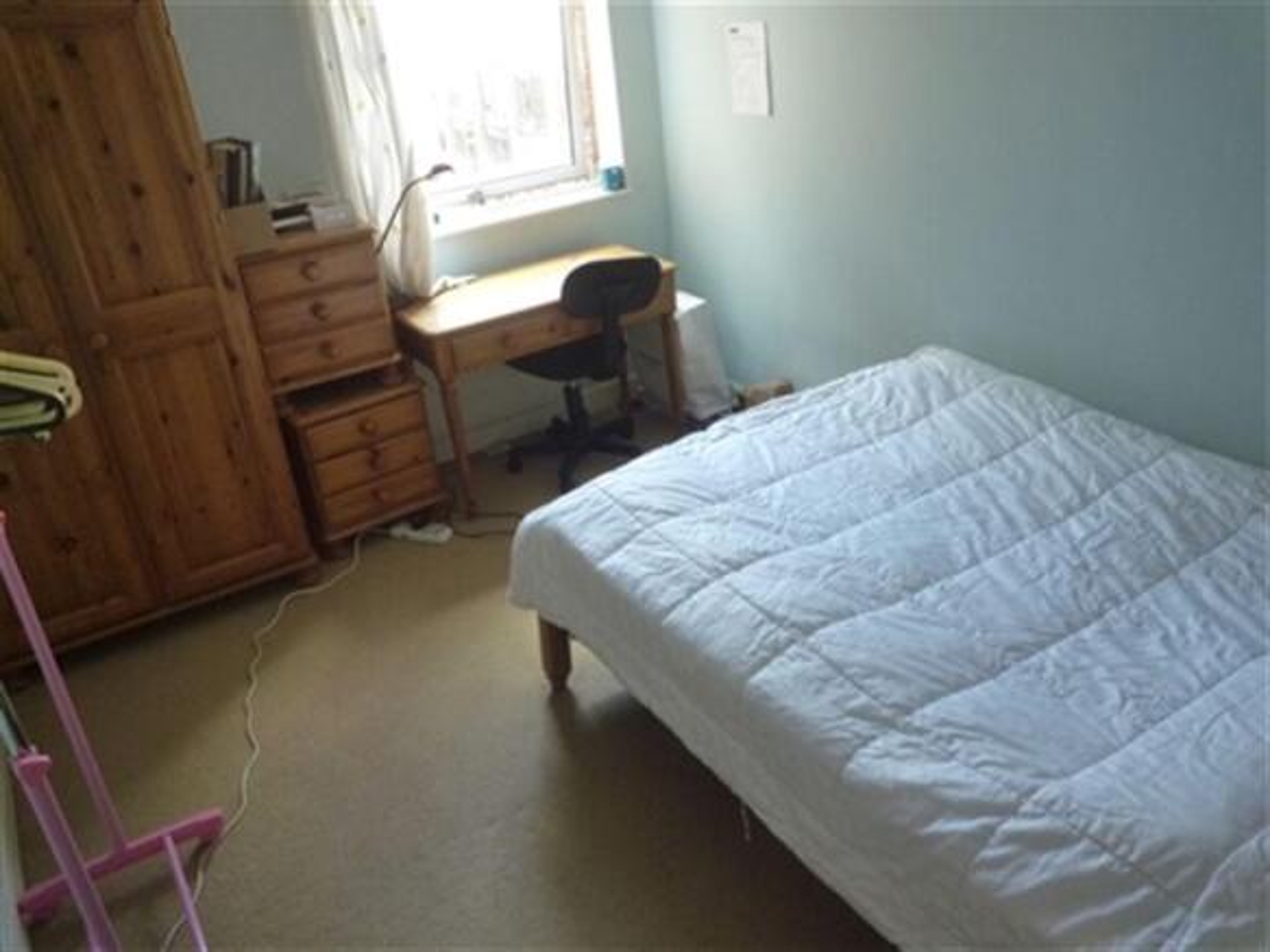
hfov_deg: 69.4
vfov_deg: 54.9
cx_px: 635
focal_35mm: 25
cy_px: 476
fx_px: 917
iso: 400
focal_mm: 4.4
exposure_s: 1/30
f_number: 2.8
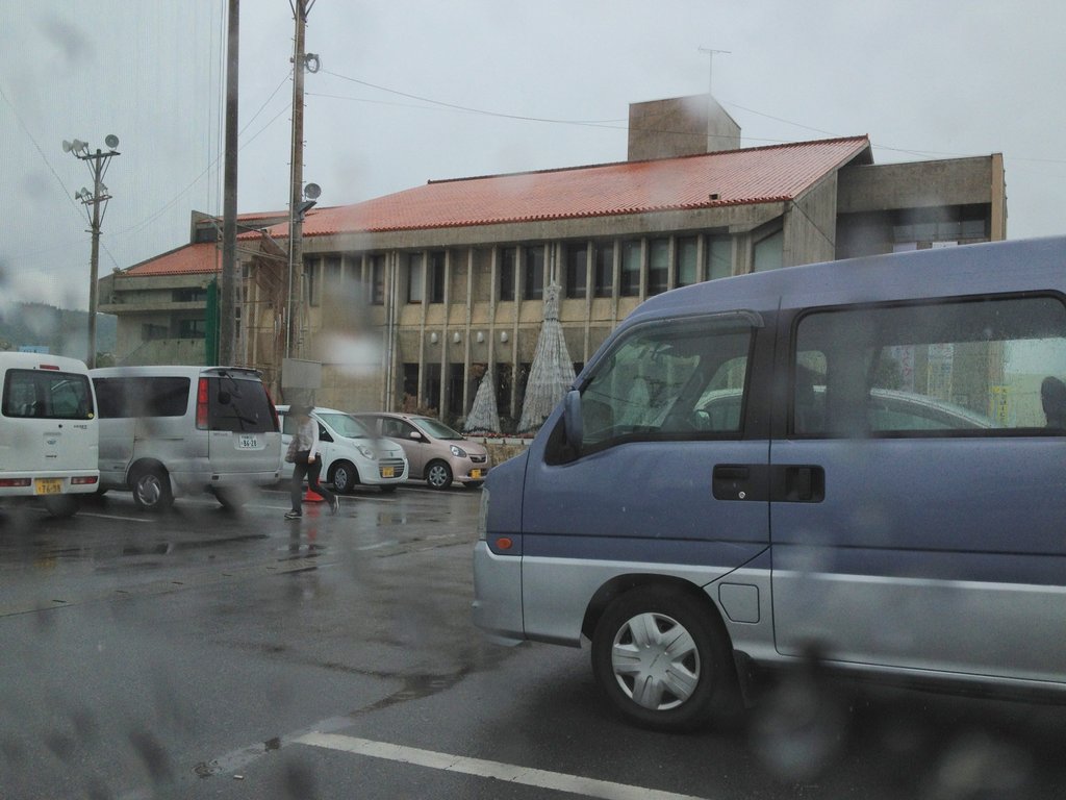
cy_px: 400
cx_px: 533
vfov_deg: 40.7
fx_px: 1078
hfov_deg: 52.6
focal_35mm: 35
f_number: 2.4
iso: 50
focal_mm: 4.28
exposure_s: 1/1227
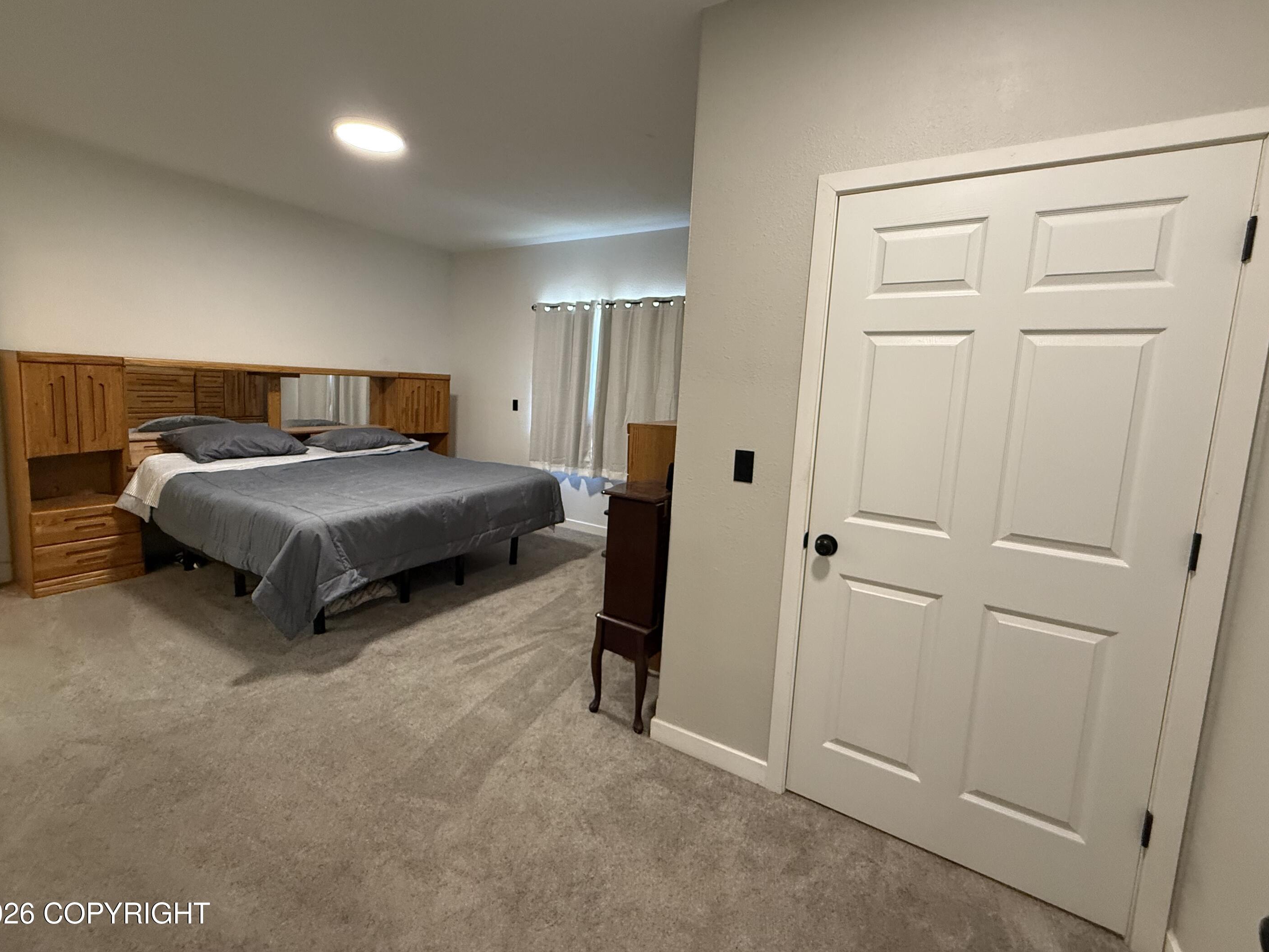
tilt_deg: -6.2
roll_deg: -2.6
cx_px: 628
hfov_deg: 98.2
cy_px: 450
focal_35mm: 15
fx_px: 550
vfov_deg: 81.7
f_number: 2.2
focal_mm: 2.22
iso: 320
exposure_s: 1/60
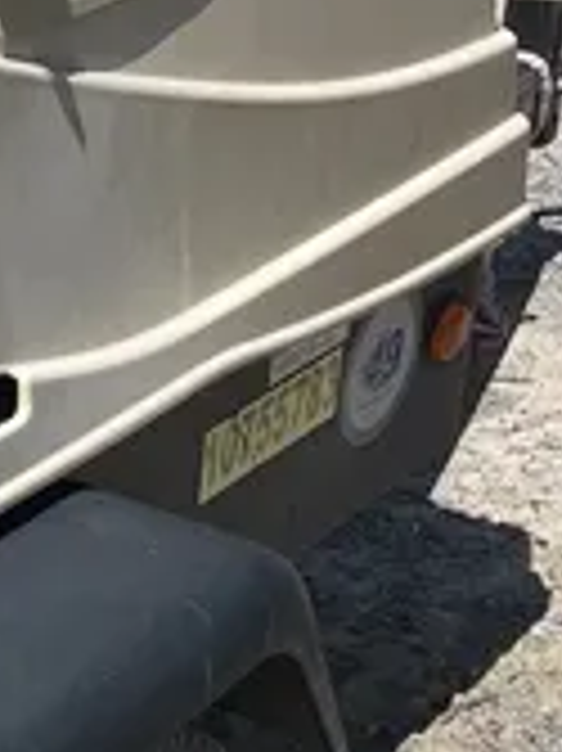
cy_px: 678
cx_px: -459
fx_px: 2471
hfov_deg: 11.9
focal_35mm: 114
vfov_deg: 17.0
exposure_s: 1/4651
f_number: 1.6
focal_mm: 5.1
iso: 50
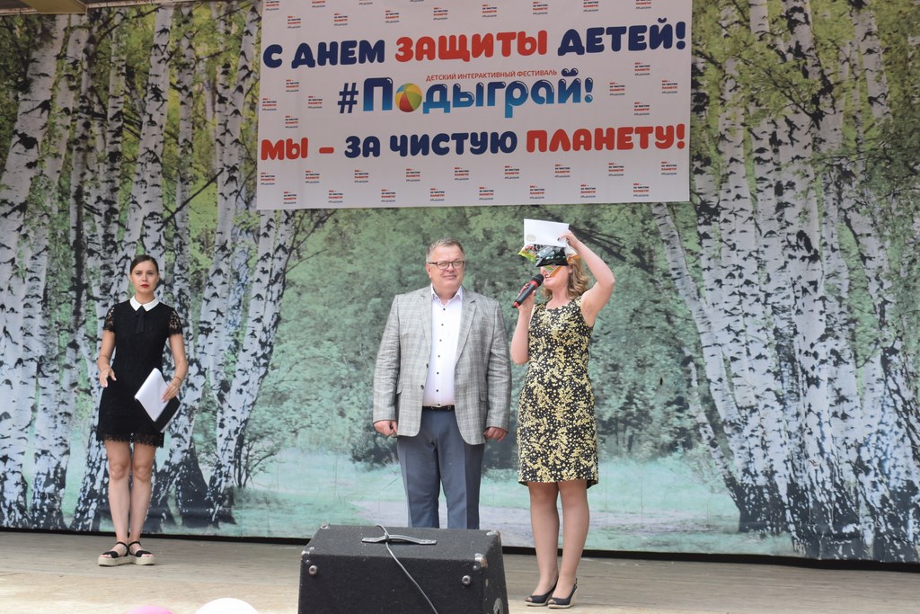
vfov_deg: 21.6
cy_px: 307
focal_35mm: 63
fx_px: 1610
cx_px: 460
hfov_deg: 31.9
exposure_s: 1/200
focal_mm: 42
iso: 400
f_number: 7.1
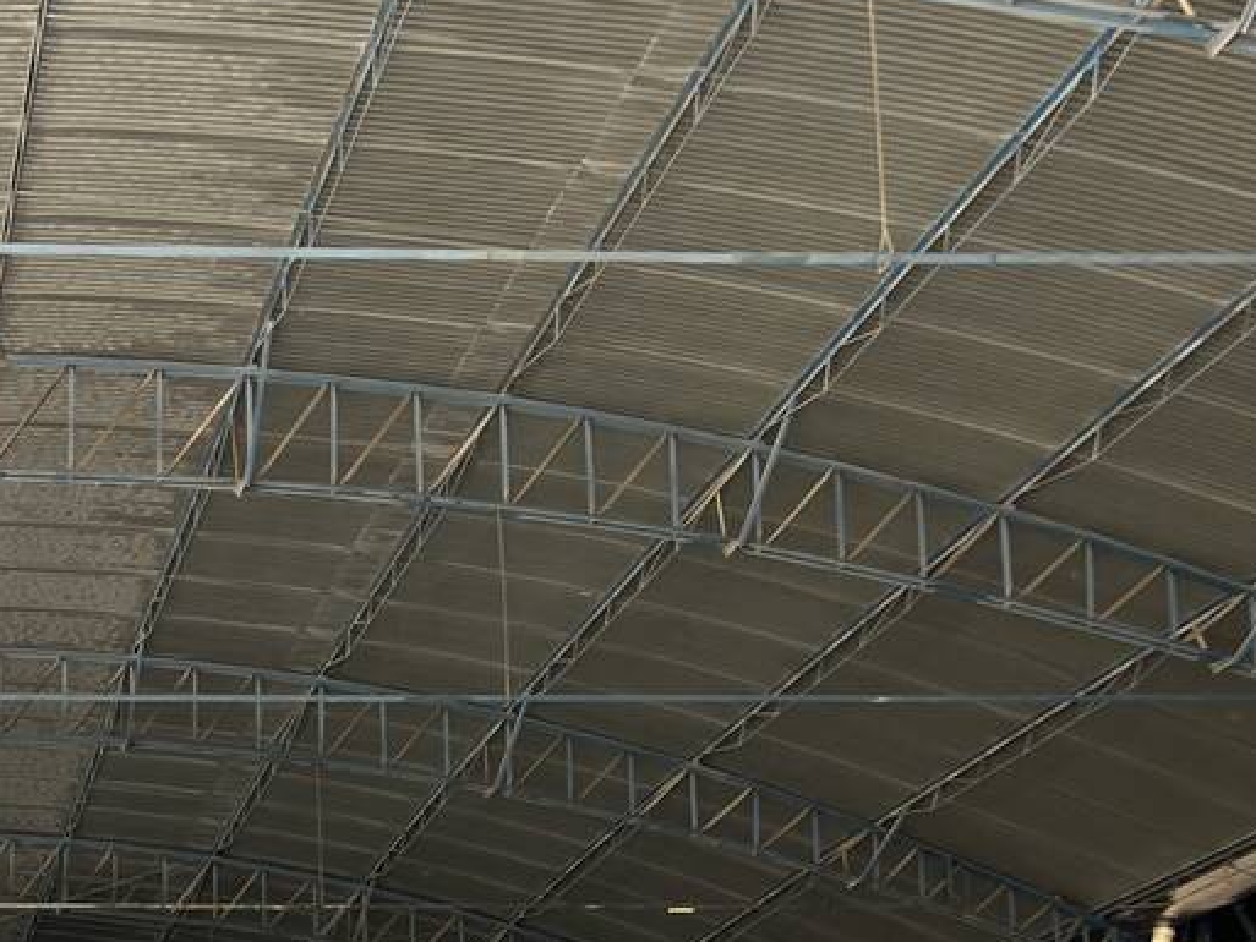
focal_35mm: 73
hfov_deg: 24.8
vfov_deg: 19.0
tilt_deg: +6.9
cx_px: -140
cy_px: 1140
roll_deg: +0.5
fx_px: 2649
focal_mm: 5.7
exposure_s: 1/164
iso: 64
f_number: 1.5
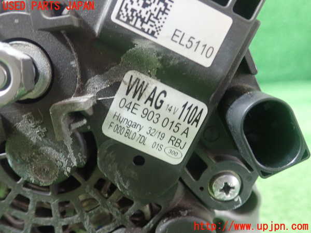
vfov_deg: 46.8
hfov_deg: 60.0
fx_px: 270
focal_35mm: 30
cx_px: 156
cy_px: 116
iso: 800
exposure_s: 1/40
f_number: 2.3
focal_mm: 5.5
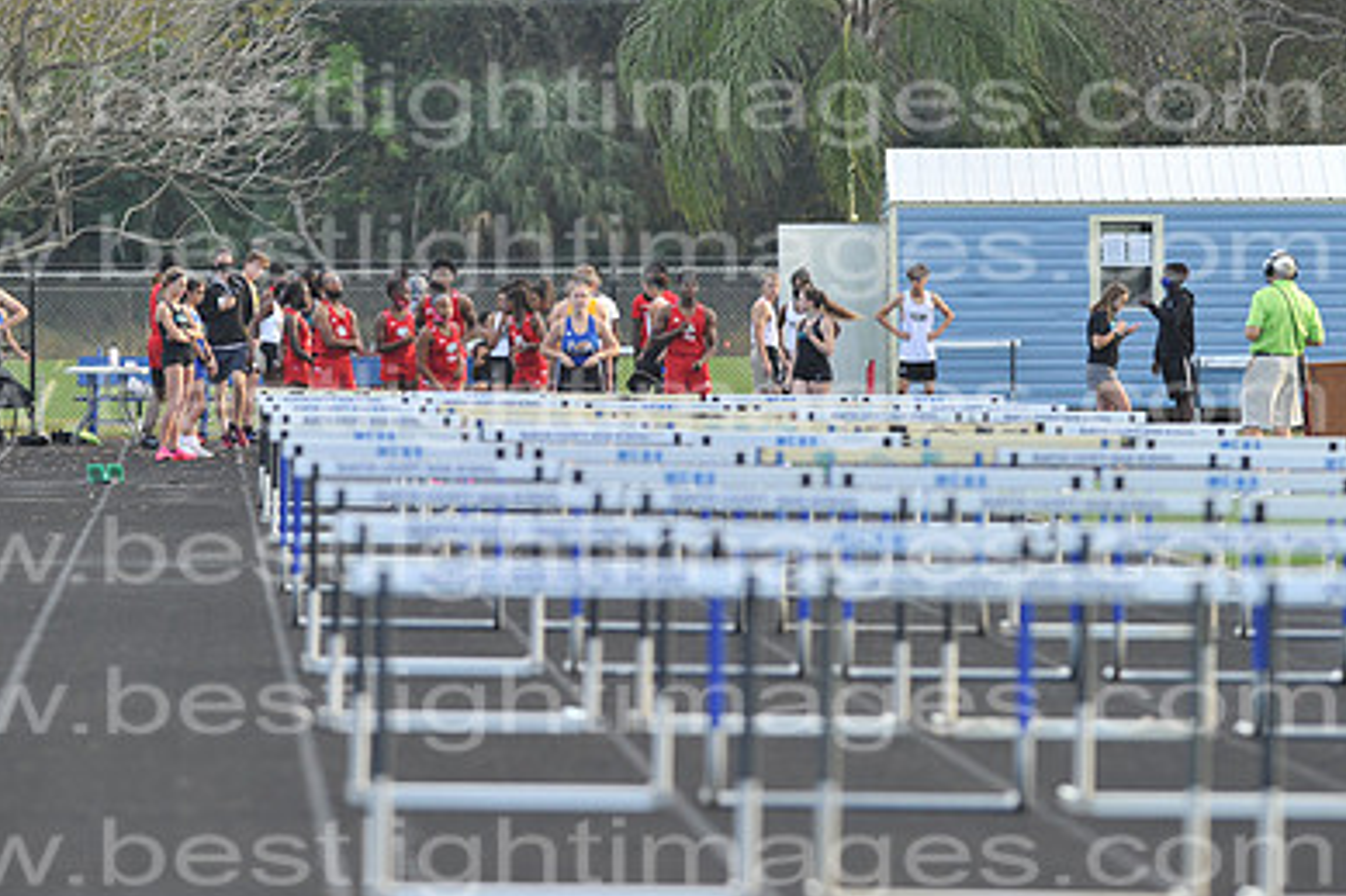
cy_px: 332
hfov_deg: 4.6
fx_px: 16705
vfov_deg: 3.1
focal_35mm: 447
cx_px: 554
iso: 800
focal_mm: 300
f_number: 4.5
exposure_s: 1/1000
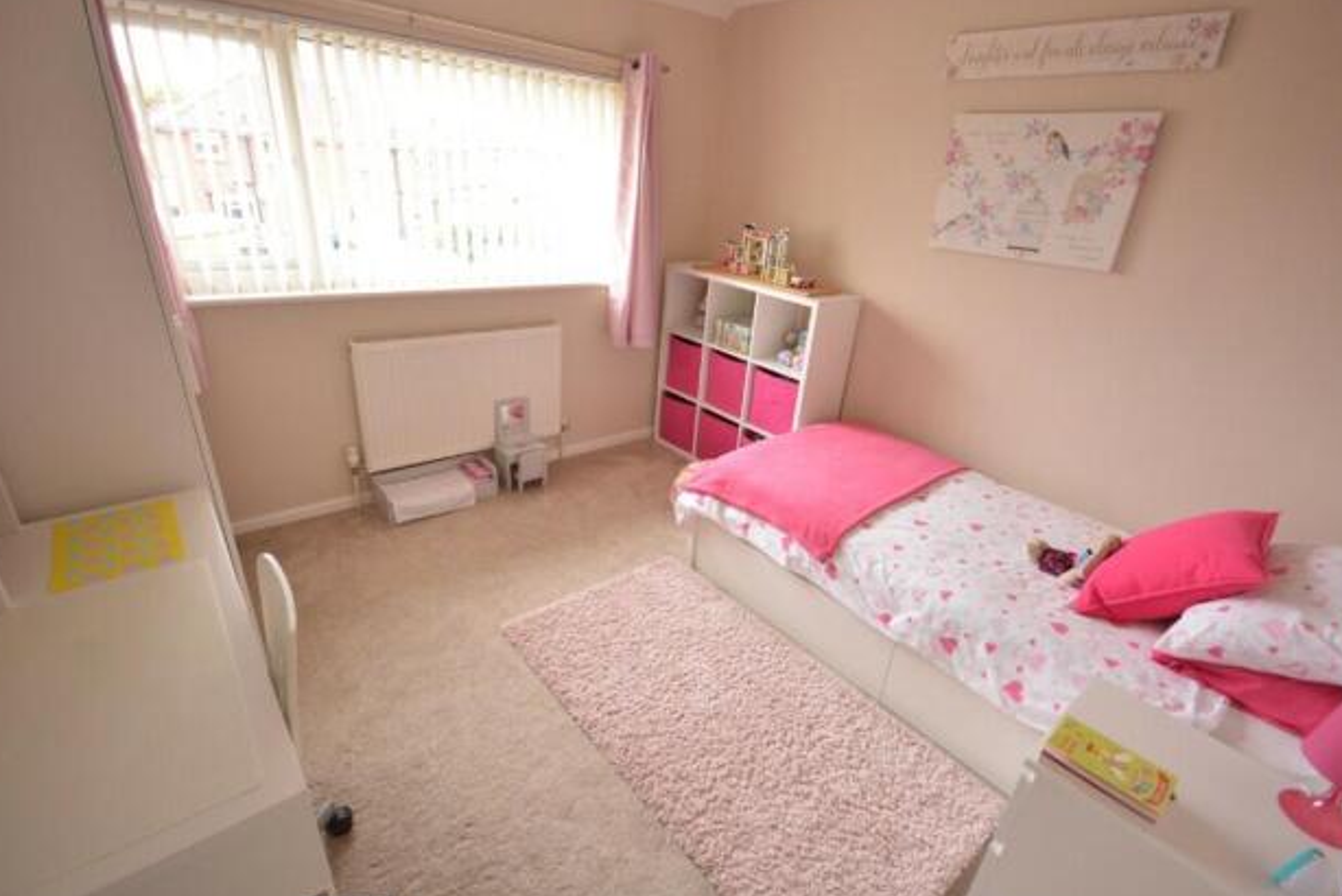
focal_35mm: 16
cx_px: 683
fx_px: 597
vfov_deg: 73.8
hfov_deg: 96.7
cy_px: 456
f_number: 4.5
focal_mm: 10
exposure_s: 1/60
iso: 400
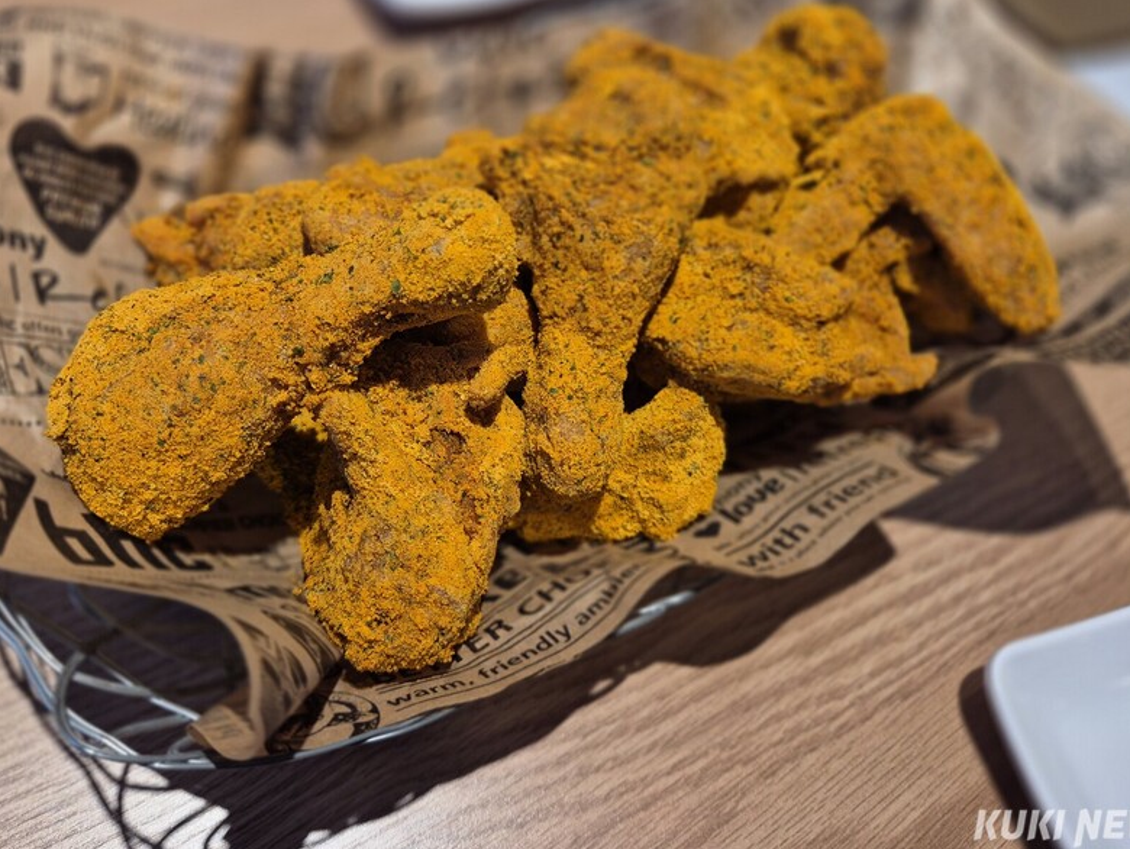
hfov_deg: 63.3
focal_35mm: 28
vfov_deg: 49.5
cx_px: 517
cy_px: 346
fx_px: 915
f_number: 1.8
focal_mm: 5.4
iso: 64
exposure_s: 1/120
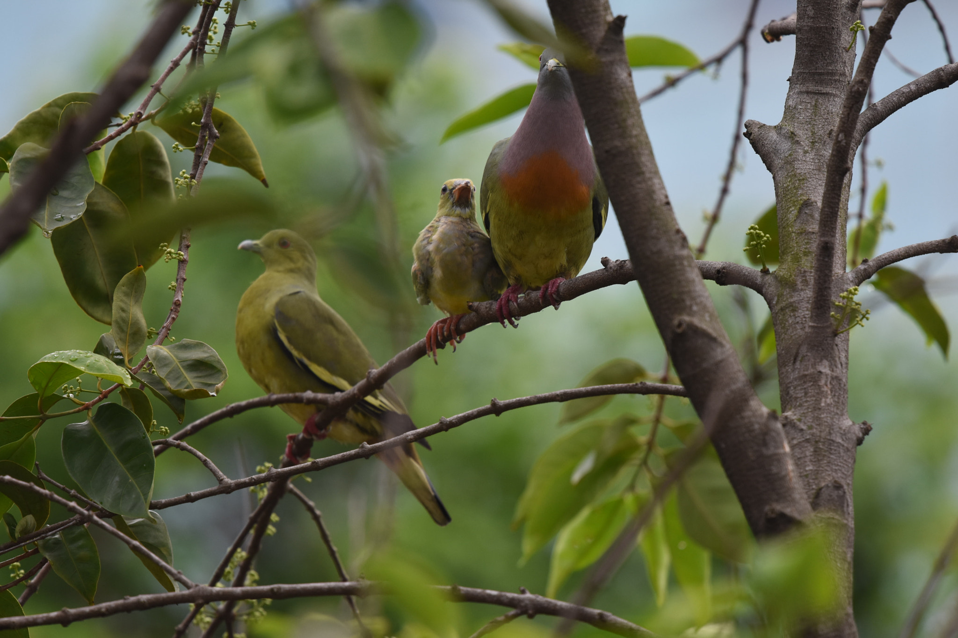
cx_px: 479
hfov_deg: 3.3
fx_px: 16762
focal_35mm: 630
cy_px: 319
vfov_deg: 2.2
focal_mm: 420
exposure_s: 1/800
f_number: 5.6
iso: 400
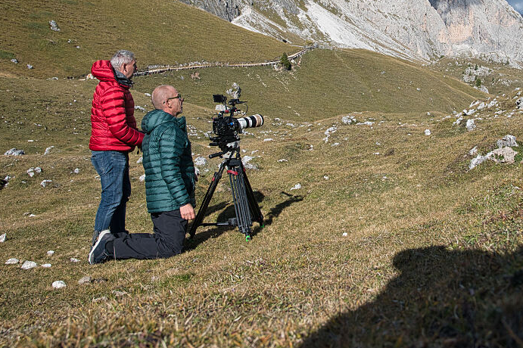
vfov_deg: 31.0
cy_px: 65
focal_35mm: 42
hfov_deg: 44.8
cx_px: 395
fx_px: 610
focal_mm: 24
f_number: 6.3
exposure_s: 1/1600
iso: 200
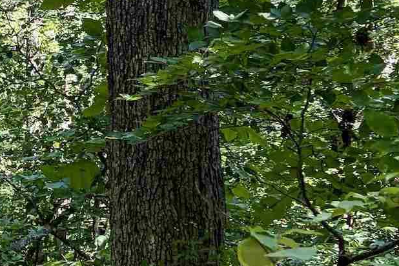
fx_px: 1241
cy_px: 12
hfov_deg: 15.2
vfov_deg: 12.1
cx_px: -370
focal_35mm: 112
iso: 50
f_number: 1.6
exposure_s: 1/214
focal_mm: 5.96
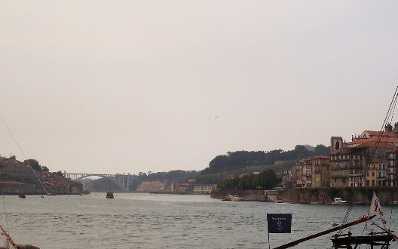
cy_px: 179
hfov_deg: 33.4
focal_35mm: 61
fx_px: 662
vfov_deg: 21.2
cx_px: 242
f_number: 4.8
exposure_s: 1/700
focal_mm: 8
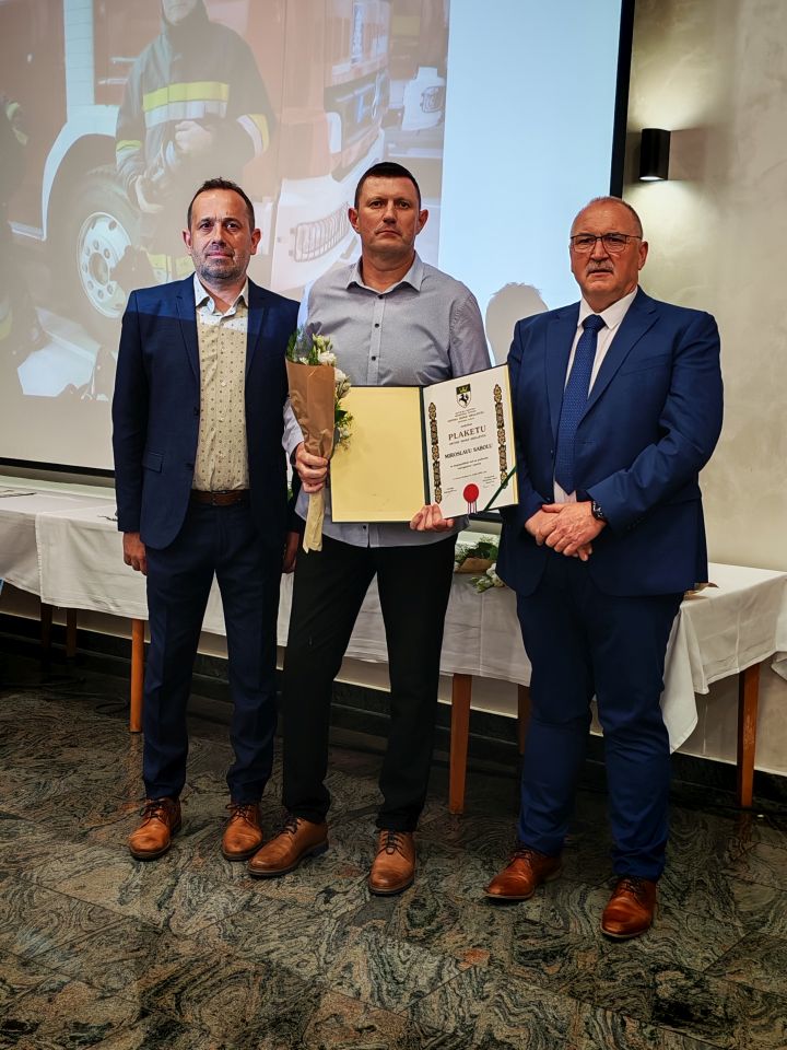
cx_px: 394
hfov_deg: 30.3
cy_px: 525
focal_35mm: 48
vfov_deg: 39.7
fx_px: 1455
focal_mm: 6.12
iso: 400
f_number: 1.9
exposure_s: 1/100
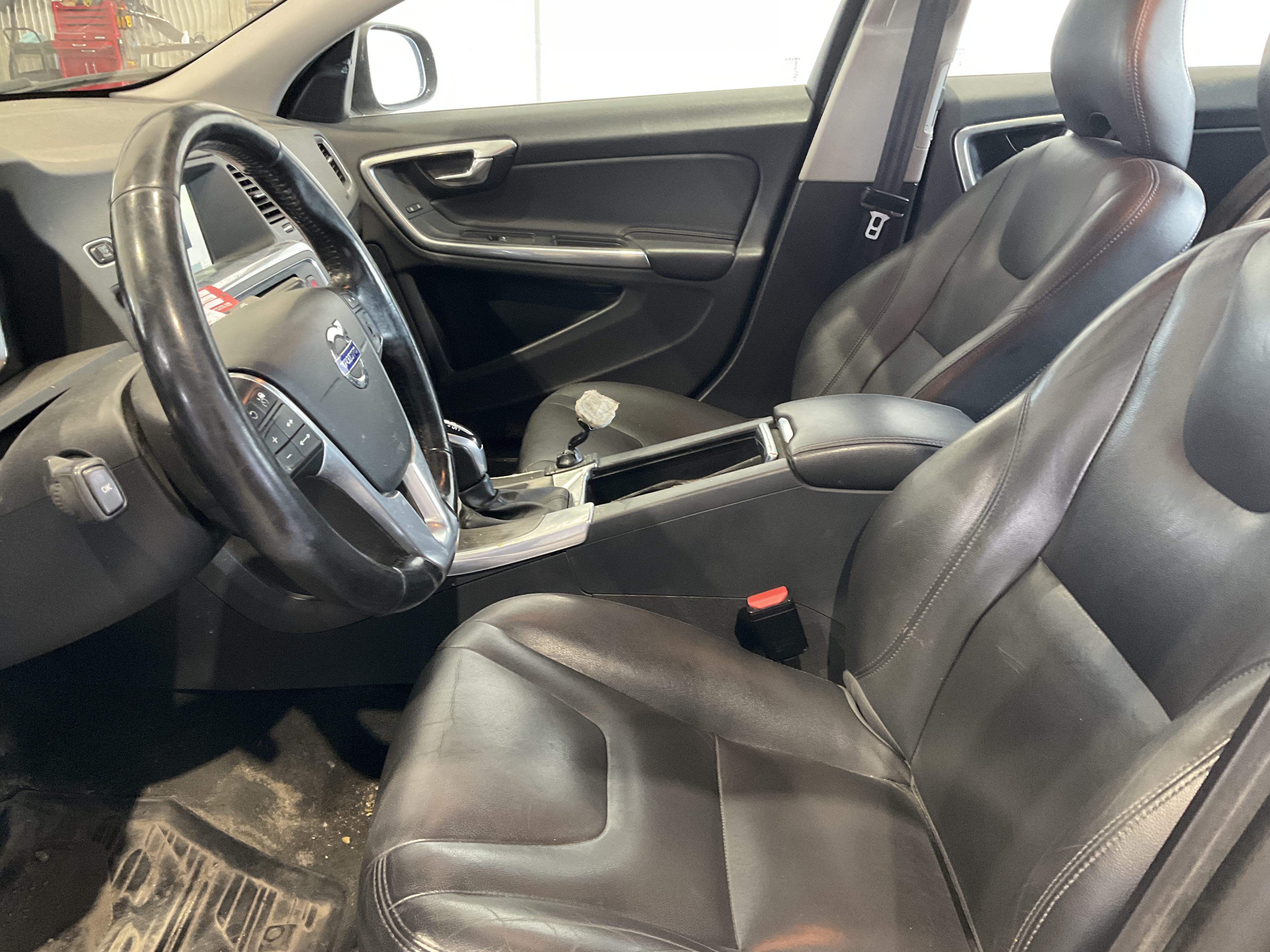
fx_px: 1064
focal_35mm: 29
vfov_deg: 48.2
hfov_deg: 61.7
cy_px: 476
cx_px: 635
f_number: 1.8
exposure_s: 1/30
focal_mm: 3
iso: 250
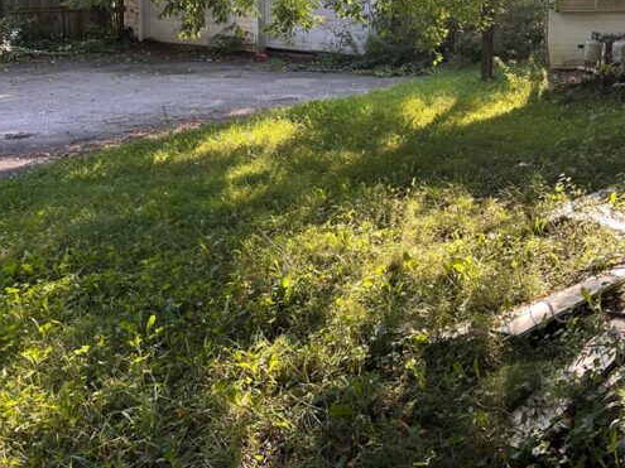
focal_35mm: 42
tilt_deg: -9.2
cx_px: 453
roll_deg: -1.1
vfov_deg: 33.4
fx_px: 758
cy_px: 98
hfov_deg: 43.6
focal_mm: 5.7
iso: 40
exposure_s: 1/270
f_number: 1.5
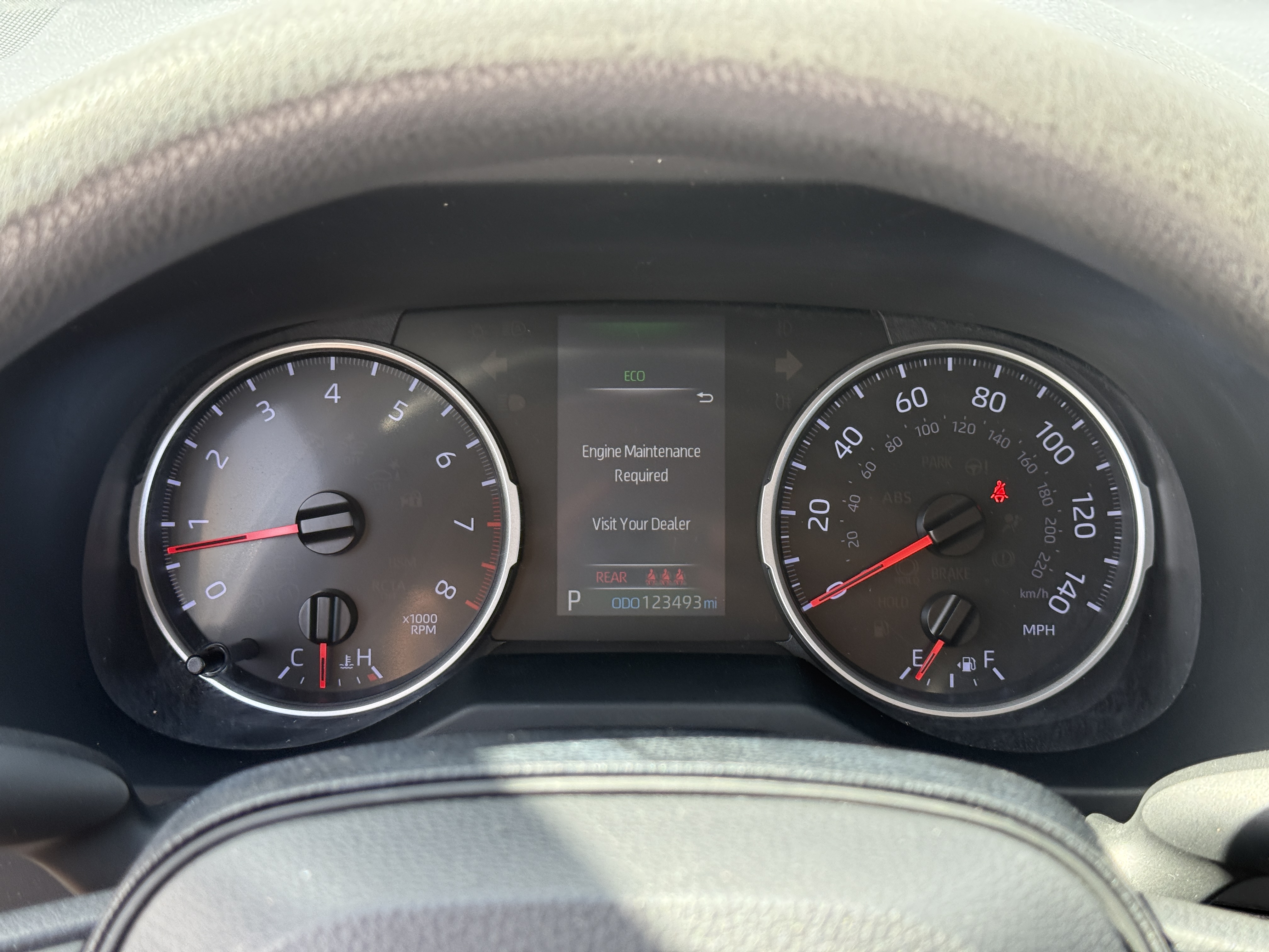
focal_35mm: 48
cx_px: 634
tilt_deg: -23.5
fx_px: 1760
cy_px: 476
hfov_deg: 39.7
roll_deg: -0.6
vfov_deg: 30.3
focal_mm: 6.76
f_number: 1.78
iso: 100
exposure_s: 1/243
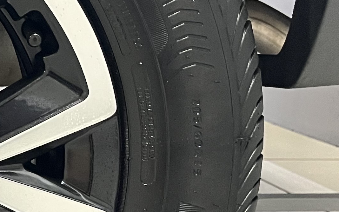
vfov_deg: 12.6
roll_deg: -0.4
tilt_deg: -12.0
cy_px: 145
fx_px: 961
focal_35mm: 104
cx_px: -202
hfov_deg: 17.5
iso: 500
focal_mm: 5.1
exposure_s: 1/40
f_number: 1.6
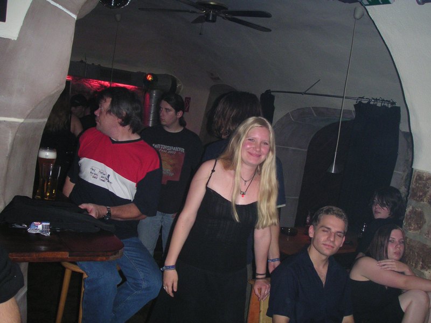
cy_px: 162
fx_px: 461
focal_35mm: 37
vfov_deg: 38.7
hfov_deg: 50.1
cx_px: 216
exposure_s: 1/45
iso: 160
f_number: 2.8
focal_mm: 5.7
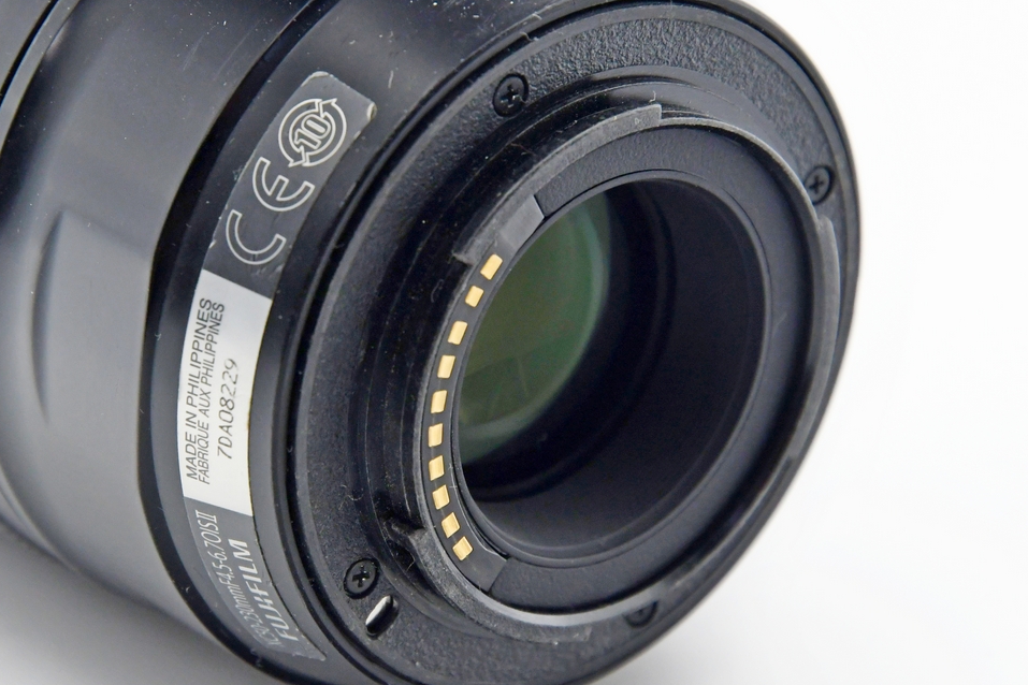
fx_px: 5368
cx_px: 347
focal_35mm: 188
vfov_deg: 7.3
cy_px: 315
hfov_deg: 10.9
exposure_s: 1/160
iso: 1250
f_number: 8
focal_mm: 80
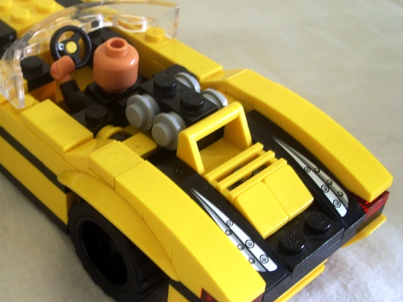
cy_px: 154
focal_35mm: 50
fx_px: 582
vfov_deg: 29.1
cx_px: 118
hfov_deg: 37.5
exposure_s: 1/5
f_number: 2.8
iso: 50
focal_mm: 5.8
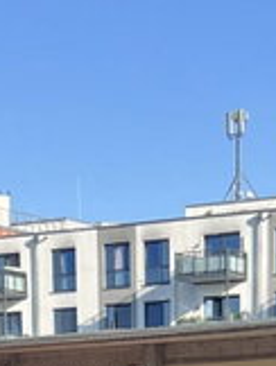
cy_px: 886
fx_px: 1739
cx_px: 131
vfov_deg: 10.4
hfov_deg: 9.1
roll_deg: +0.5
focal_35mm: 164
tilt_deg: -12.7
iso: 50
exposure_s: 1/1645
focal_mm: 5.7
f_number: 1.5
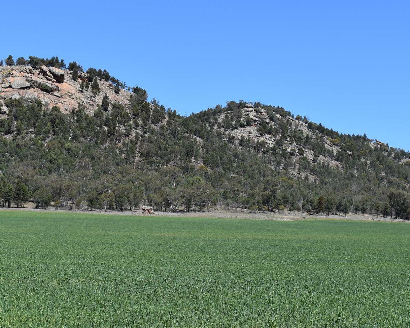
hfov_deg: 26.8
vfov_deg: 21.5
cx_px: 208
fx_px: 862
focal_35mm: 71
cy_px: 194
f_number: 10
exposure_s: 1/400
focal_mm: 32
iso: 200
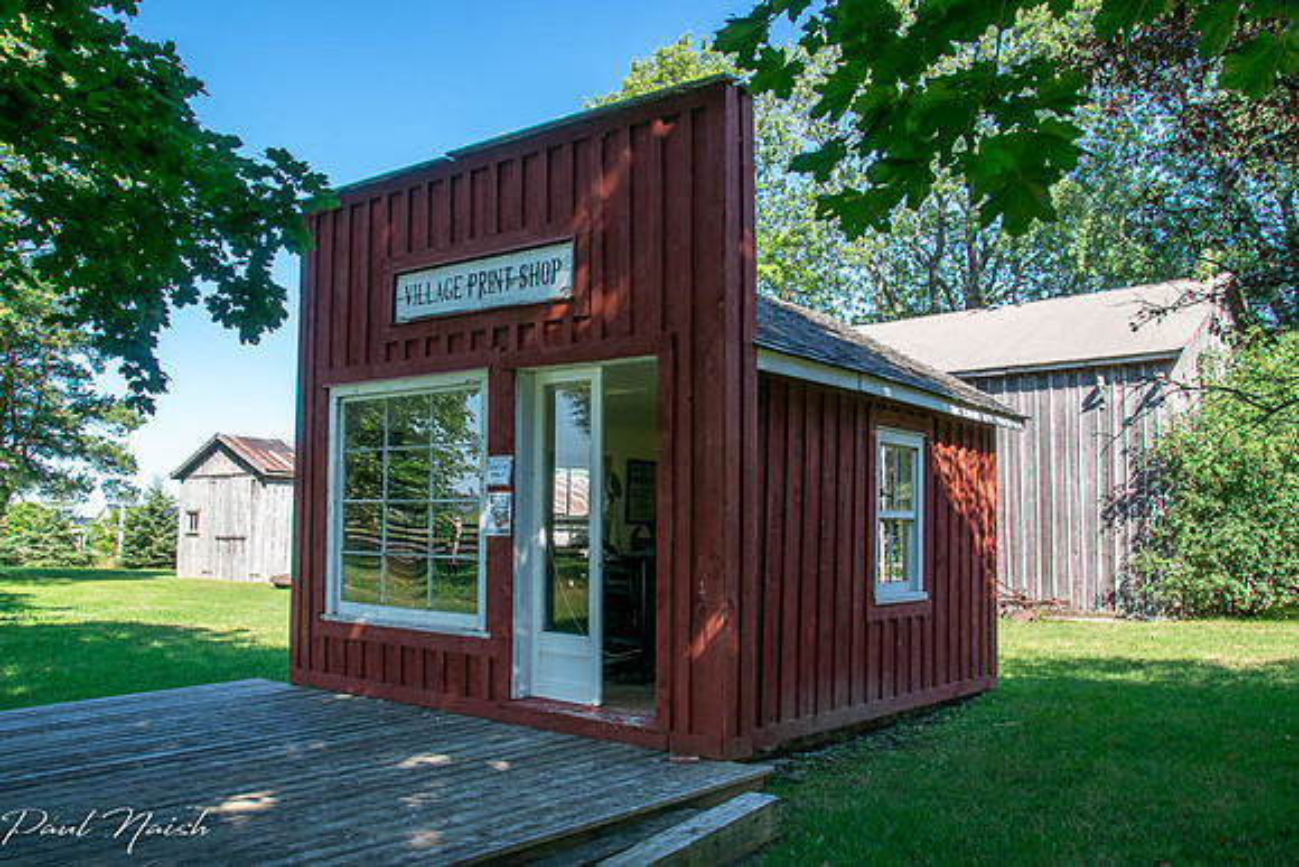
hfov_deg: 65.6
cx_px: 650
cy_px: 434
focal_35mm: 28
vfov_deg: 46.6
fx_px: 1007
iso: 200
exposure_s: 1/60
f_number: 14
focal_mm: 18
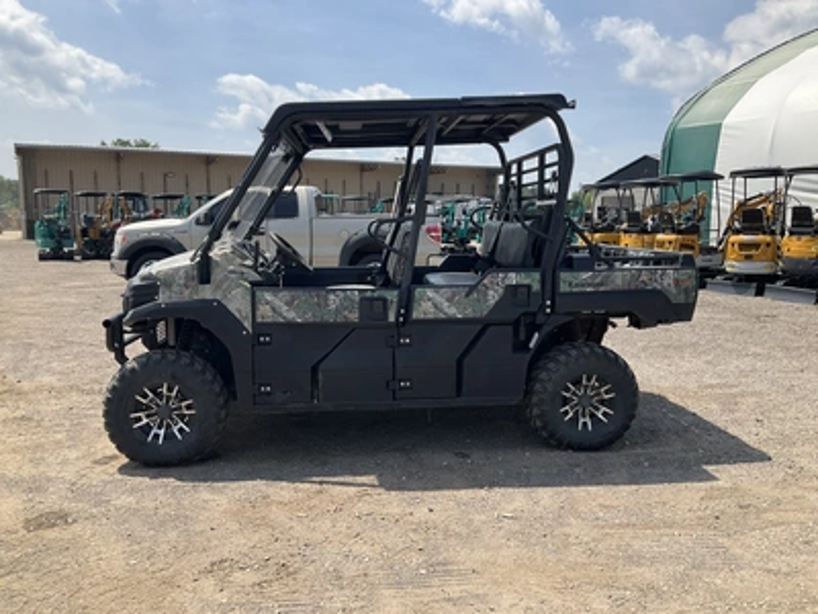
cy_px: 307
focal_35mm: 29
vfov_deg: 48.2
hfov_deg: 61.7
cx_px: 409
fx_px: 685
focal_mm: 3
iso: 25
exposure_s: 1/1912
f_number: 1.8
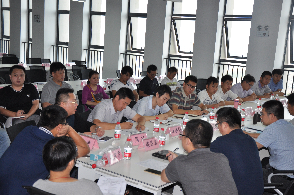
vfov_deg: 26.4
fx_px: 416
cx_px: 147
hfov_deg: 38.9
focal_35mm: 51
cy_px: 98
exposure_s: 1/200
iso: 400
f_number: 4.2
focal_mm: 34
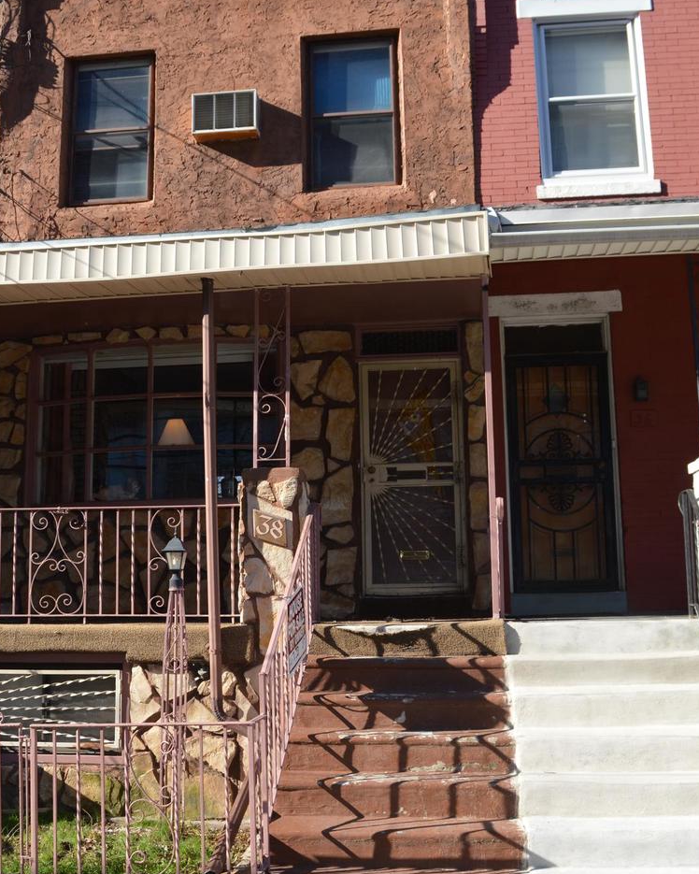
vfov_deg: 46.8
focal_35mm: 39
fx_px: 1009
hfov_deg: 38.2
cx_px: 322
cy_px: 441
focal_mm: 18
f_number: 6.3
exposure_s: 1/200
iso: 100
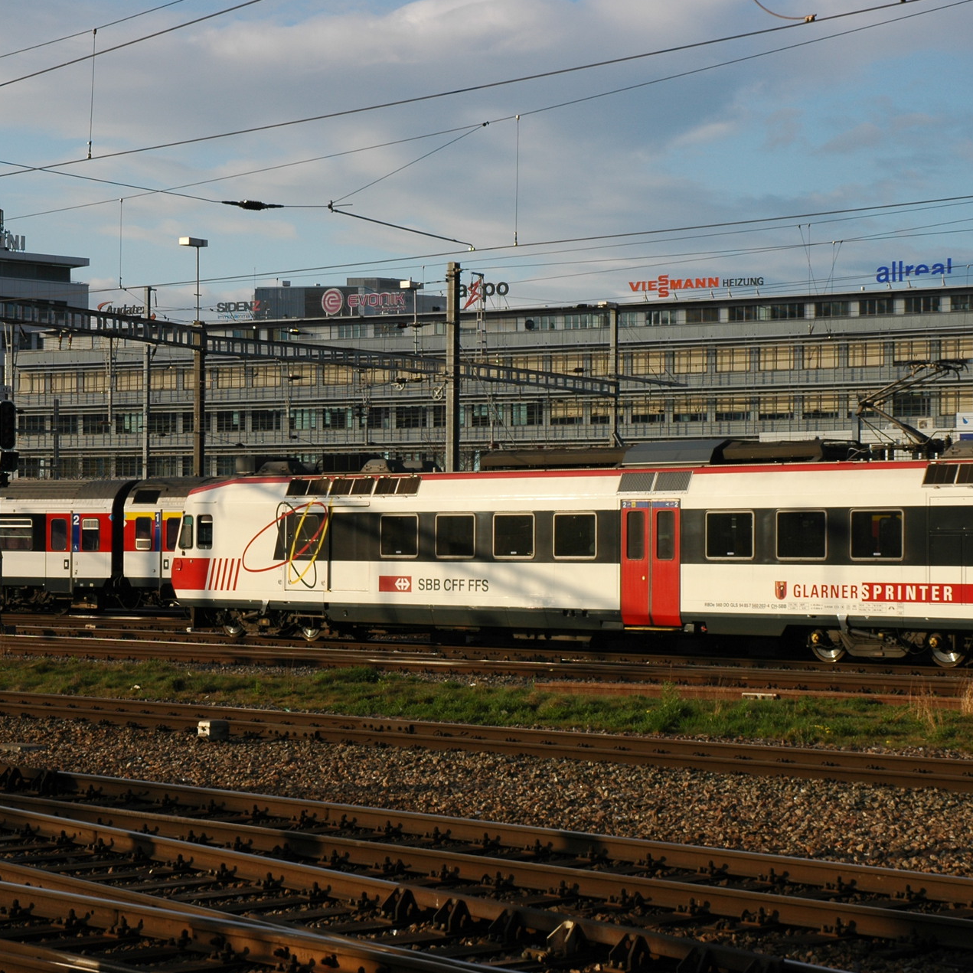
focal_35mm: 77
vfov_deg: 22.5
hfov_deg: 22.4
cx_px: 659
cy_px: 487
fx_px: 2449
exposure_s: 1/320
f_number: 9
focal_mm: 40
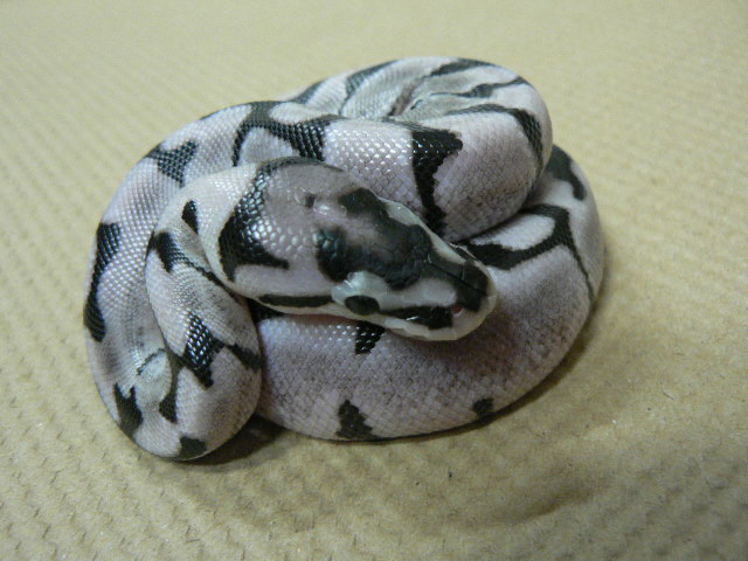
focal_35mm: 36
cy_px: 280
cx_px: 374
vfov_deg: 39.7
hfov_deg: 51.4
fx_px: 778
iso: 200
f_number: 2.8
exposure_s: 1/8
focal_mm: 6
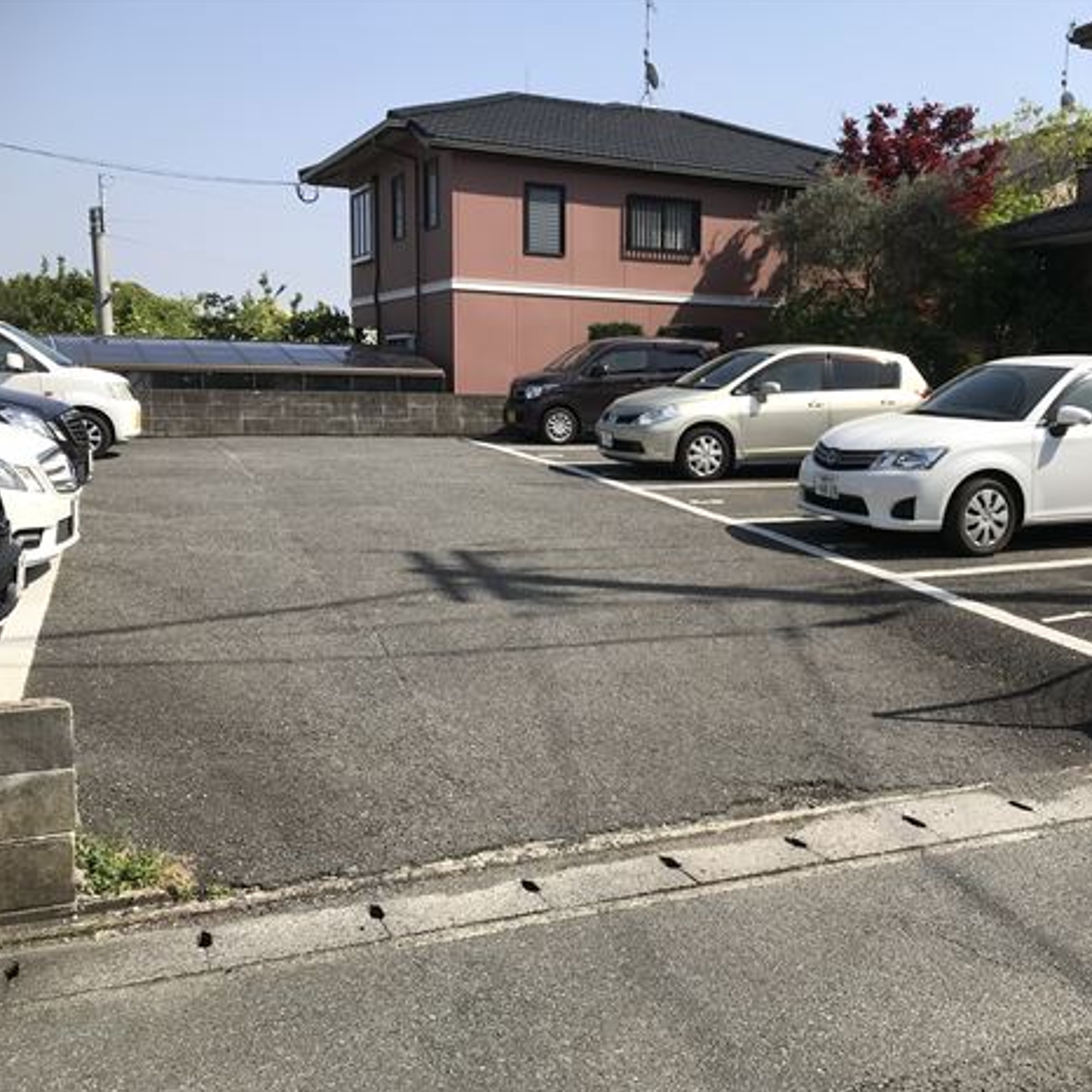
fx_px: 1213
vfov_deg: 48.5
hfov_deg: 47.9
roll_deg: +0.3
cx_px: 694
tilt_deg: -6.7
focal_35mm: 34
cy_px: 551
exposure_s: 1/2336
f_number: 1.8
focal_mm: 3.99
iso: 20
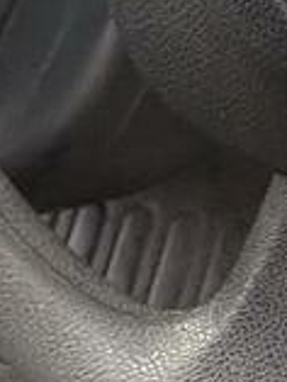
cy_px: -144
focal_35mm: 80
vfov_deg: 21.5
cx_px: 499
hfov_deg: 16.0
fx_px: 883
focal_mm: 2.22
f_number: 2.2
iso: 80
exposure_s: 1/143
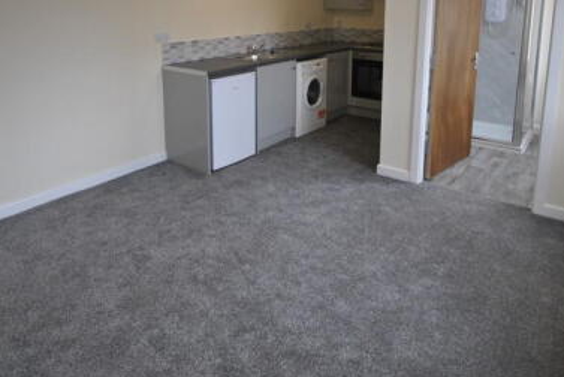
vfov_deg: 46.9
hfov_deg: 69.3
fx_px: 408
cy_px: 74
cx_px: 285
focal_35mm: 26
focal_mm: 10
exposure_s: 1/60
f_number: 4
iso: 200
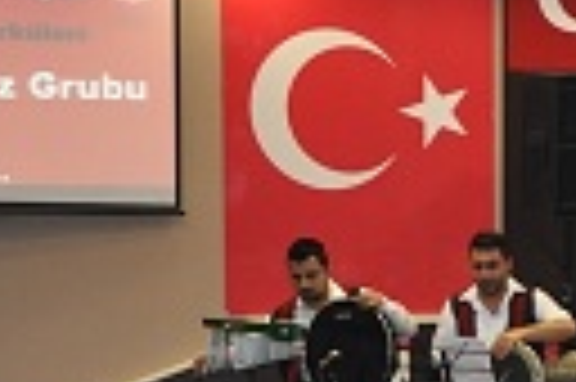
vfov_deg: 8.3
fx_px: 2621
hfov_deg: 11.8
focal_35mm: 164
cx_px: 972
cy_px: 395
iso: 800
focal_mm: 28
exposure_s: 1/60
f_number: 4
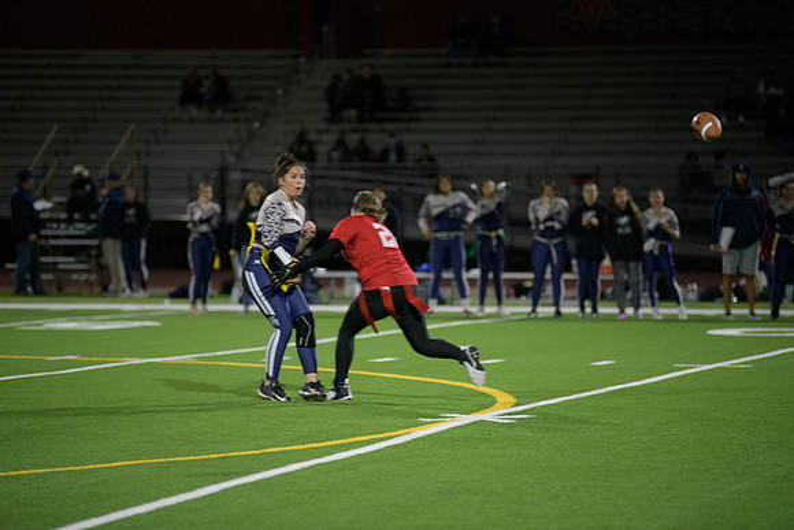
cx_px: 397
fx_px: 3860
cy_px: 265
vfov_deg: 7.9
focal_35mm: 175
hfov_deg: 11.7
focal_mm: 175
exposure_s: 1/640
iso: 2500
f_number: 2.8
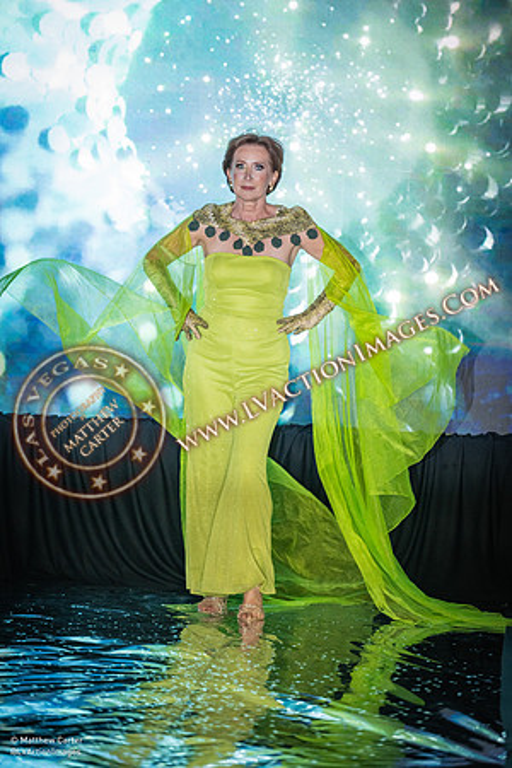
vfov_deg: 10.3
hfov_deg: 6.9
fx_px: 4266
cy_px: 384
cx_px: 256
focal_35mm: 200
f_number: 2.8
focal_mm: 200
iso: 1600
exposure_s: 1/200
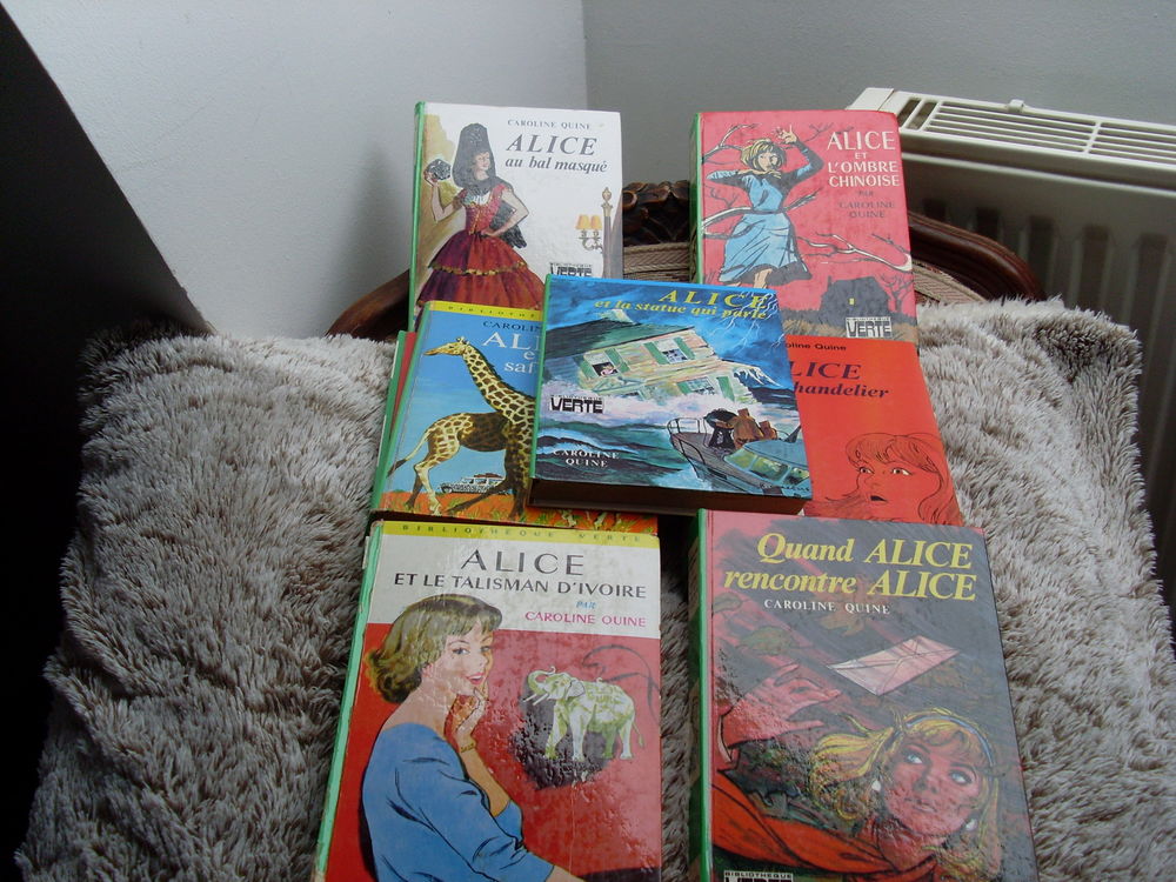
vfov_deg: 37.7
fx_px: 1291
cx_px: 588
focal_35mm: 38
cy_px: 441
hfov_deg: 49.0
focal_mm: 6.3
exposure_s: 1/90
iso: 80
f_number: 3
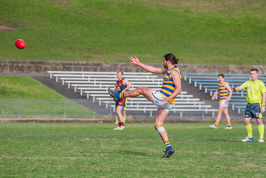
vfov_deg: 4.2
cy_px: 82
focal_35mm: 331
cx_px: 121
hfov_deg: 6.2
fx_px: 2445
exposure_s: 1/1600
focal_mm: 300
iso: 800
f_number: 8
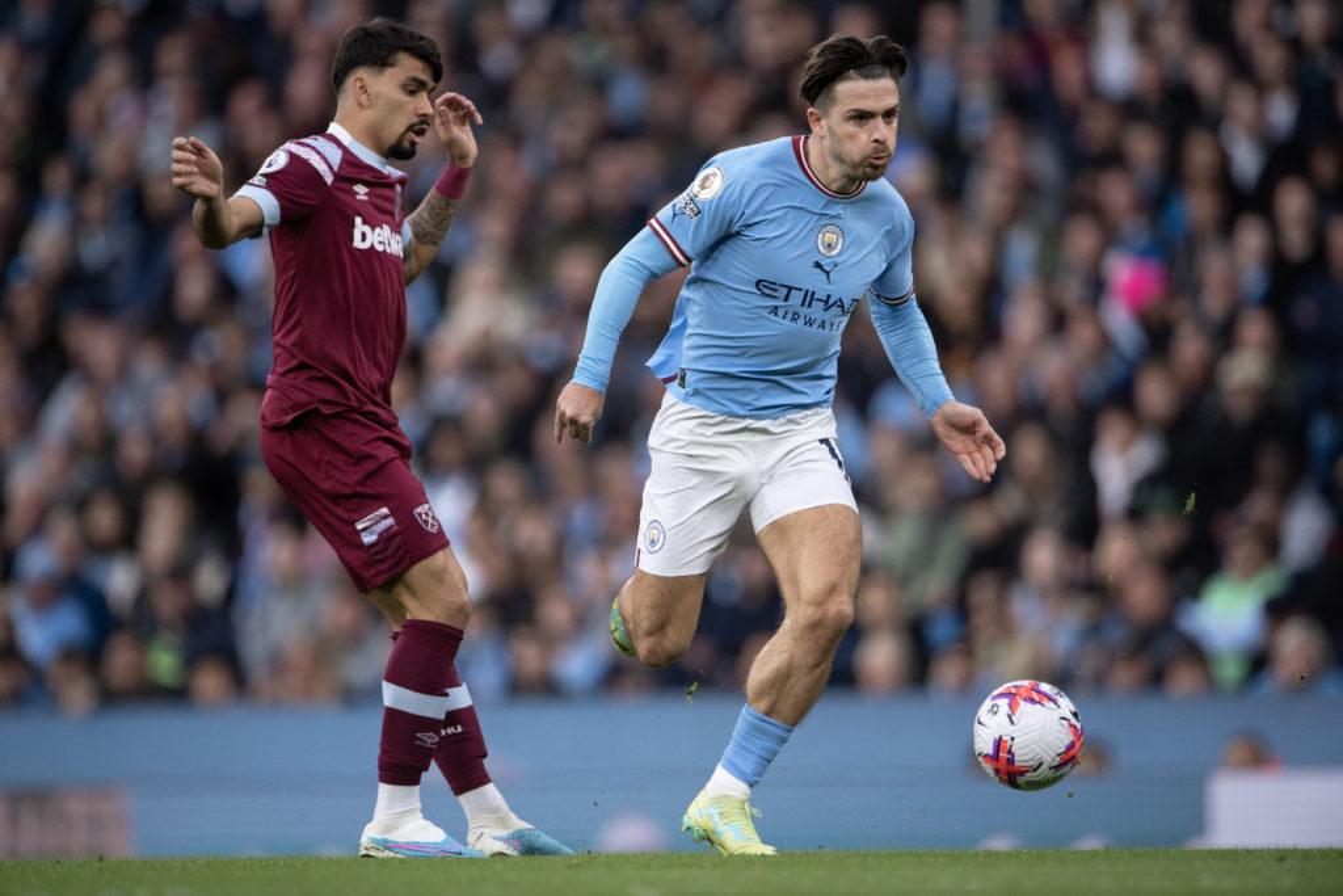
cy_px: 448
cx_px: 672
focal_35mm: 600
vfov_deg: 2.3
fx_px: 22385
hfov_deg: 3.4
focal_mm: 600
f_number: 4
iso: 3200
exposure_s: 1/2000
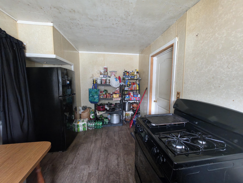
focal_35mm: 13
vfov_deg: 89.9
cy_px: 92
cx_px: 122
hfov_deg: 106.2
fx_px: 91
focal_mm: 2.2
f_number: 1.9
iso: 800
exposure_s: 1/60
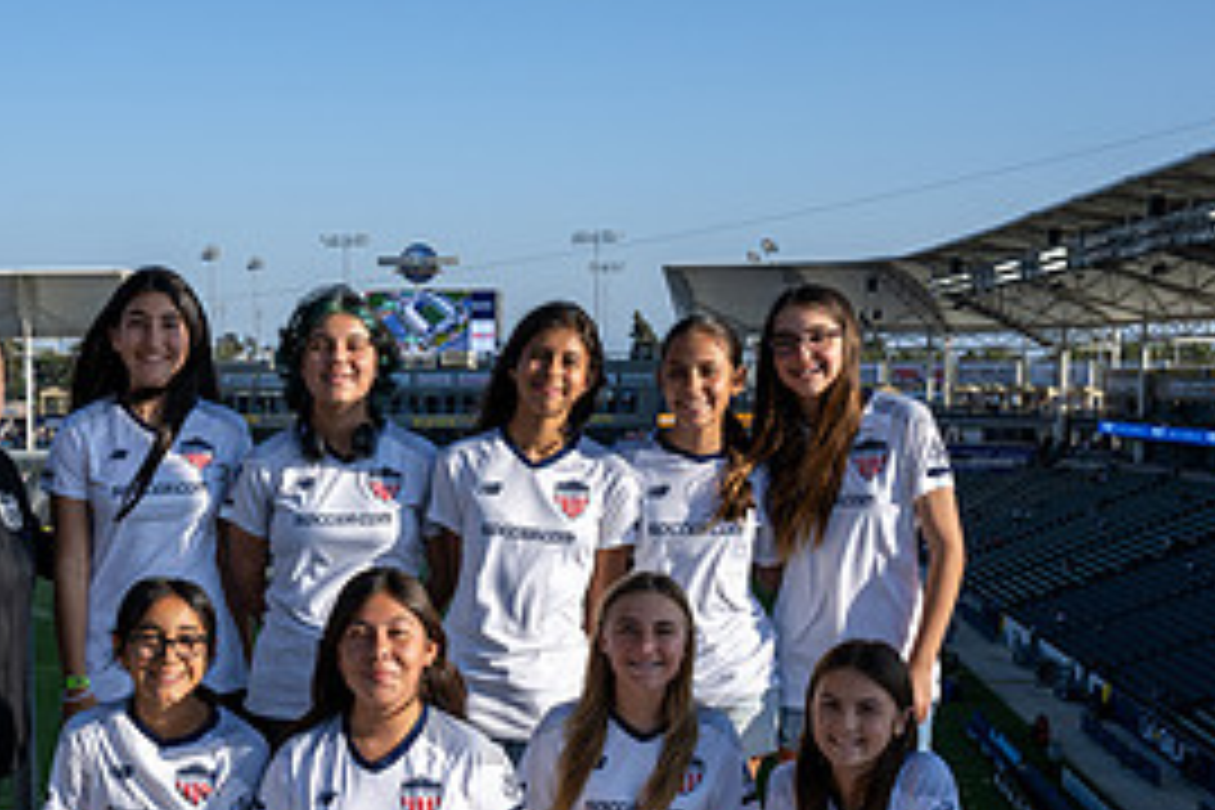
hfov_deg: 35.9
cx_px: 398
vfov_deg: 24.4
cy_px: 574
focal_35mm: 55
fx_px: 1856
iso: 110
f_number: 8
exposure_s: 1/400
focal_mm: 24
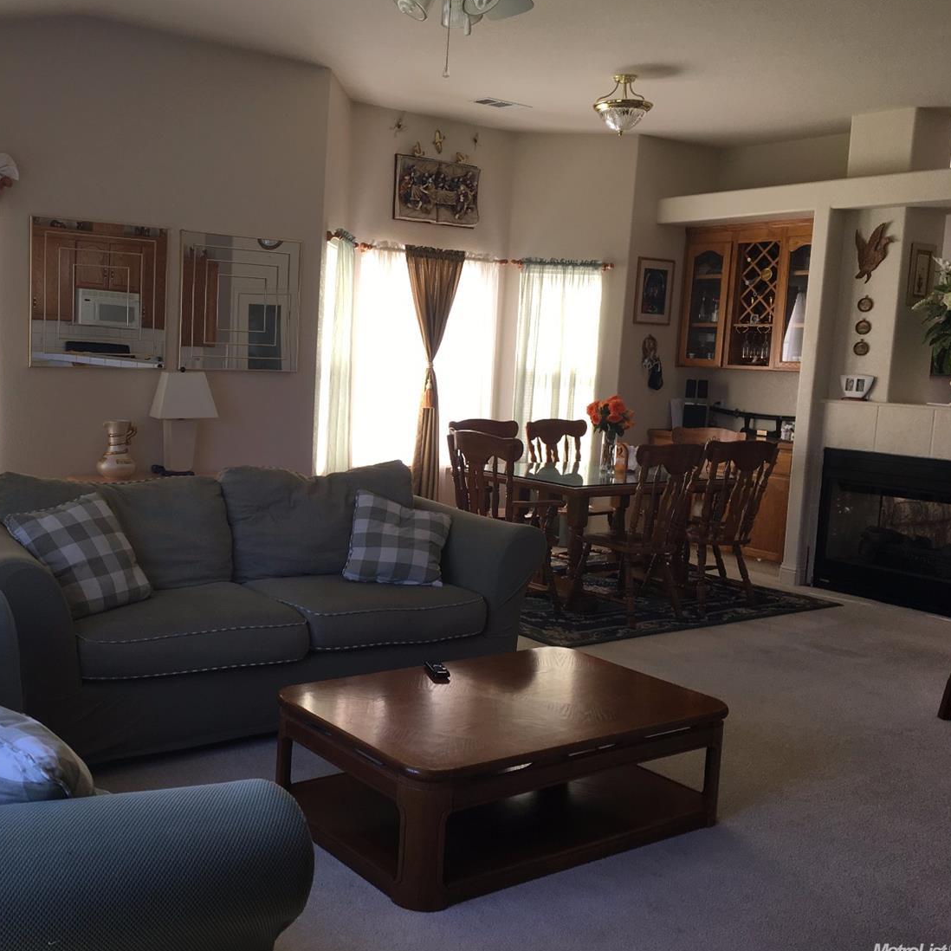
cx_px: 309
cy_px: 474
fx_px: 1088
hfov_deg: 46.4
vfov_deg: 47.2
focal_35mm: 35
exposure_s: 1/40
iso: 25
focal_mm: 4.15
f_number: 2.2
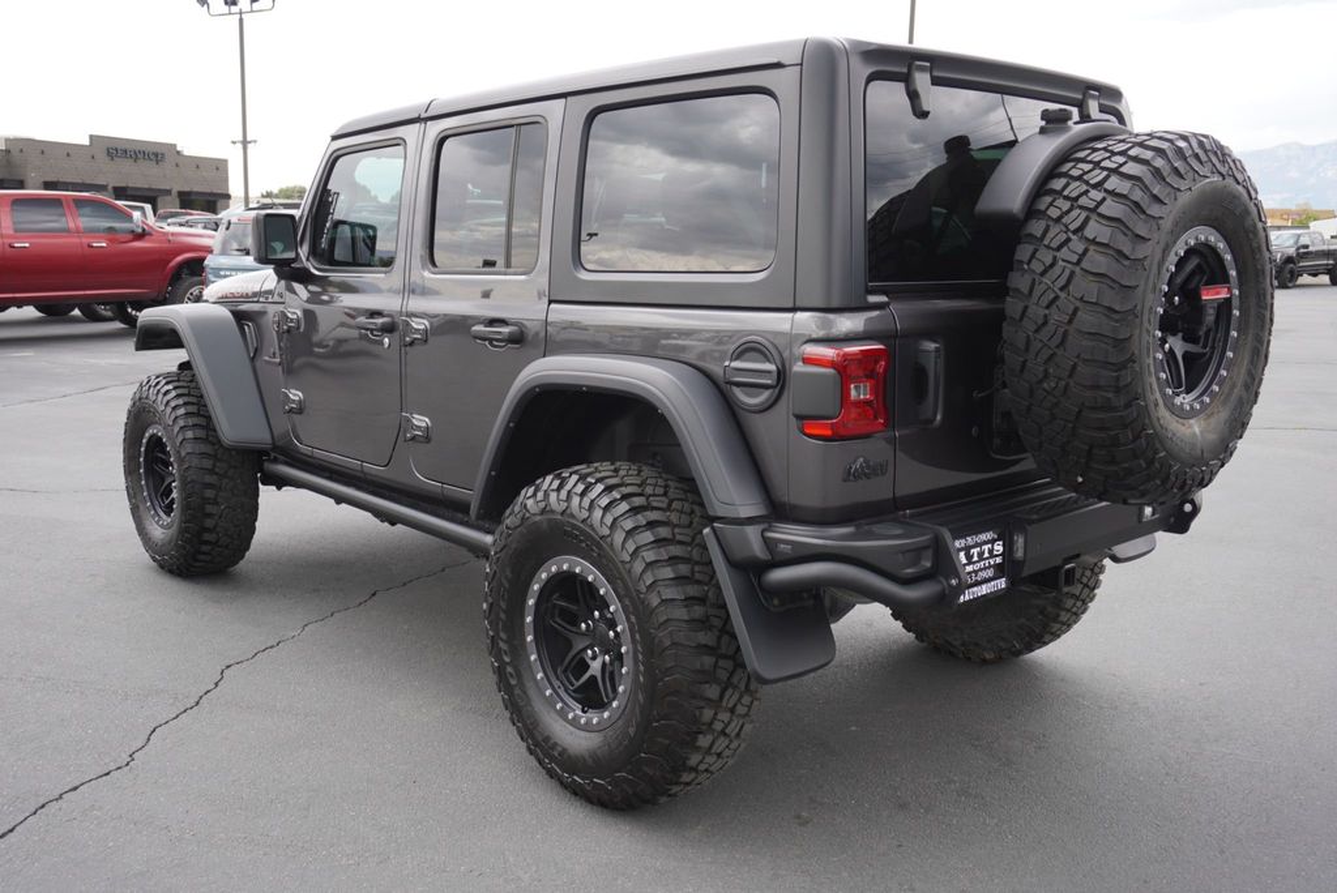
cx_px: 668
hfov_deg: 59.5
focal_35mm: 32
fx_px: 1170
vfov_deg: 41.8
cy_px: 446
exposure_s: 1/100
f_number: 5.6
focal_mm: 21
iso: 100
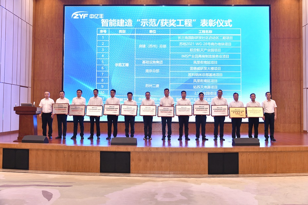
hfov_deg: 58.7
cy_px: 102
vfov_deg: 41.1
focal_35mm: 32
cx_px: 154
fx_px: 274
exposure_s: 1/100
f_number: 5.6
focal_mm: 32
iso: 2500
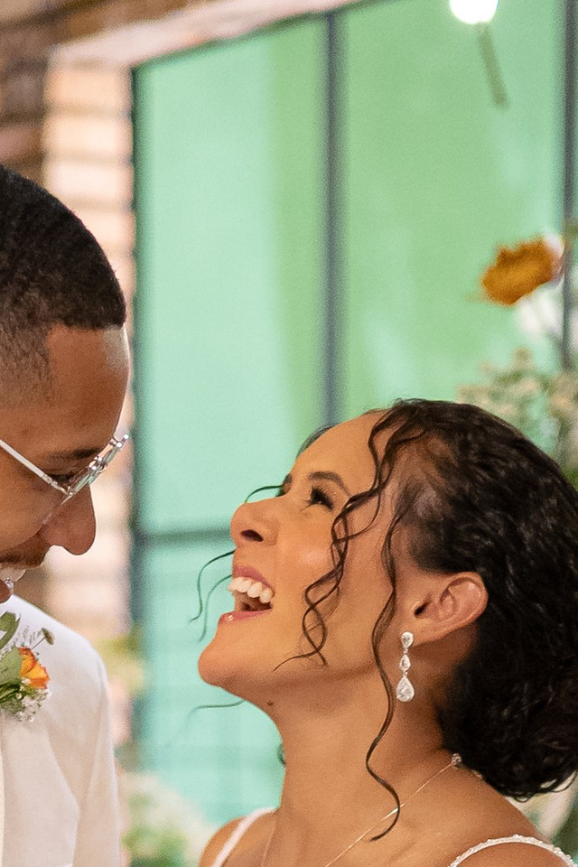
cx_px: 6
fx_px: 3371
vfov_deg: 14.3
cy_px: 962
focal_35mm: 140
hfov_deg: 9.7
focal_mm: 35
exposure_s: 1/320
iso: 4000
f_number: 1.4
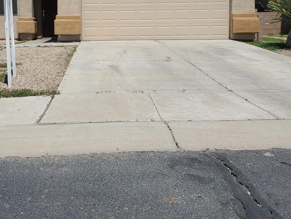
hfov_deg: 40.2
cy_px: 29
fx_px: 395
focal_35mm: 47
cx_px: 109
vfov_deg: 29.8
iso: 50
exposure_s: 1/2772
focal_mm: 4.3
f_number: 2.4
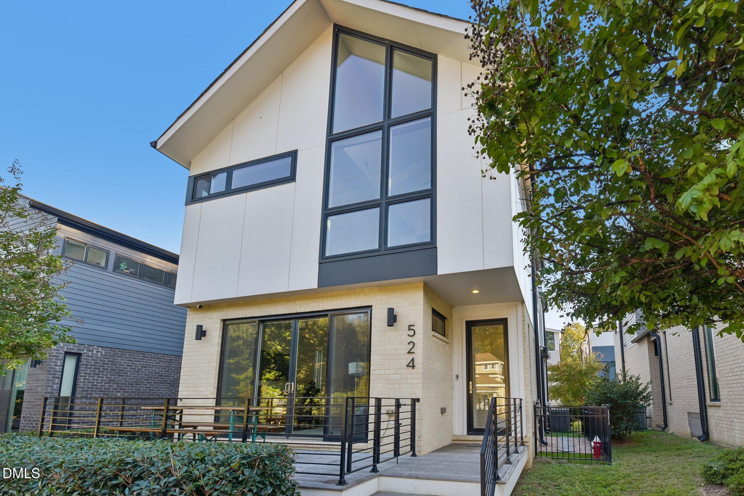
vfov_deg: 77.3
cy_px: 248
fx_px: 310
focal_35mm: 15
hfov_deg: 100.4
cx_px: 372
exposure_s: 1/200
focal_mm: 15
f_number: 8
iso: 400
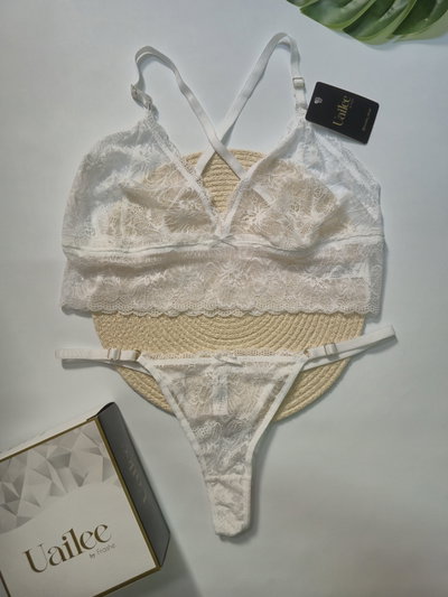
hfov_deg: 58.9
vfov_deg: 73.9
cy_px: 298
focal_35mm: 23
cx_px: 224
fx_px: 397
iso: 200
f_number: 1.8
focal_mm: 5.4
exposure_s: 1/50
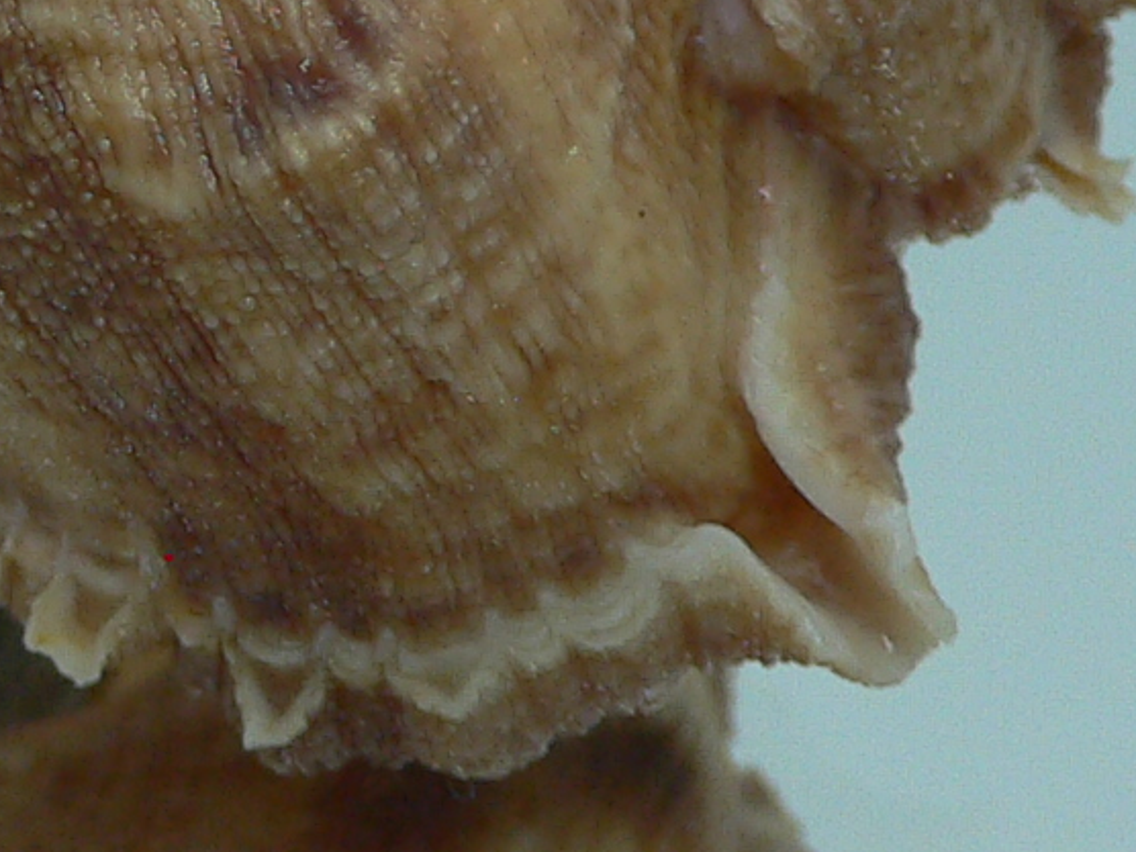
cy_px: 253
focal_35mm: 127
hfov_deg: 15.2
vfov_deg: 11.7
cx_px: -61
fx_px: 4168
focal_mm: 4.6
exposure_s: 1/60
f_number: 2.8
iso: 80
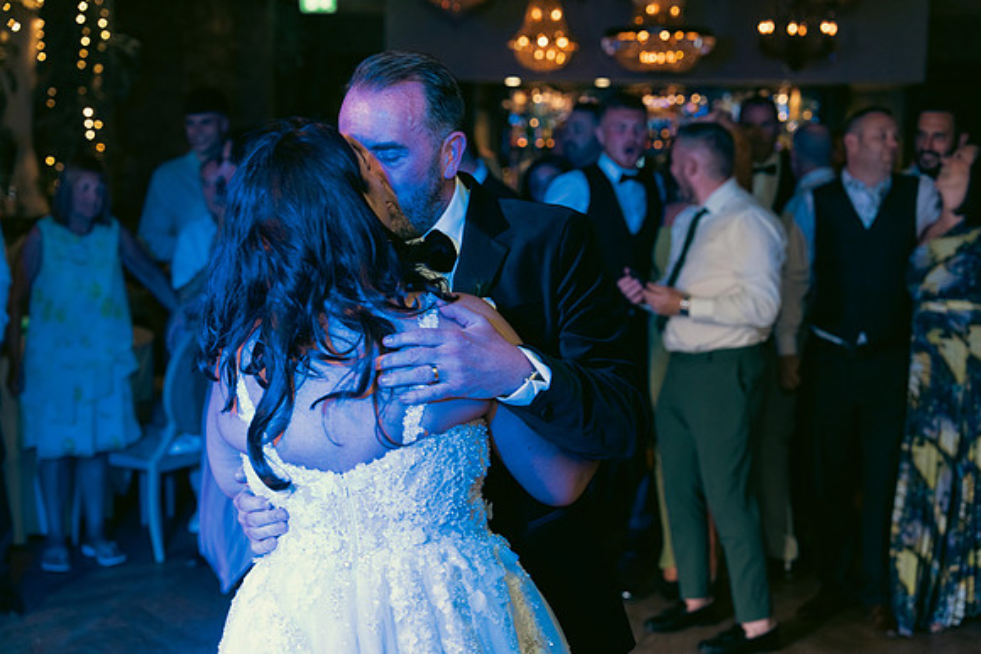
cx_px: 490
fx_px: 1554
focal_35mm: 57
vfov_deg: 23.8
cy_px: 327
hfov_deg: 35.0
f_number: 3.5
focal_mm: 57
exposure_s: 1/160
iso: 2500
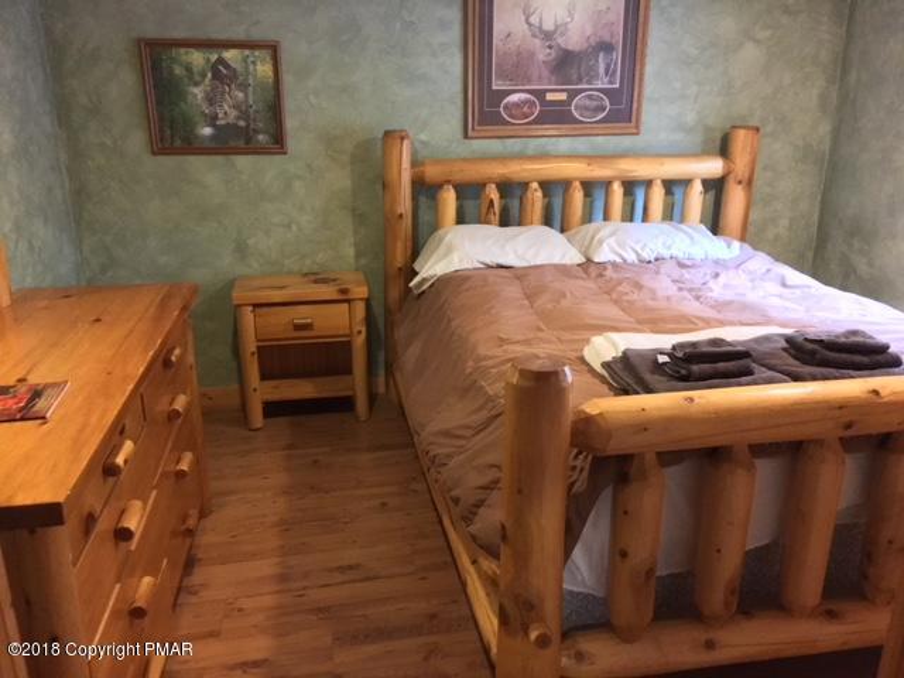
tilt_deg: -18.4
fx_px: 757
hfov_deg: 61.7
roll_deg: -0.4
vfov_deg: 48.2
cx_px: 452
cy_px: 339
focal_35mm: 29
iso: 500
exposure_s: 1/15
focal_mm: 4.15
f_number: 2.2
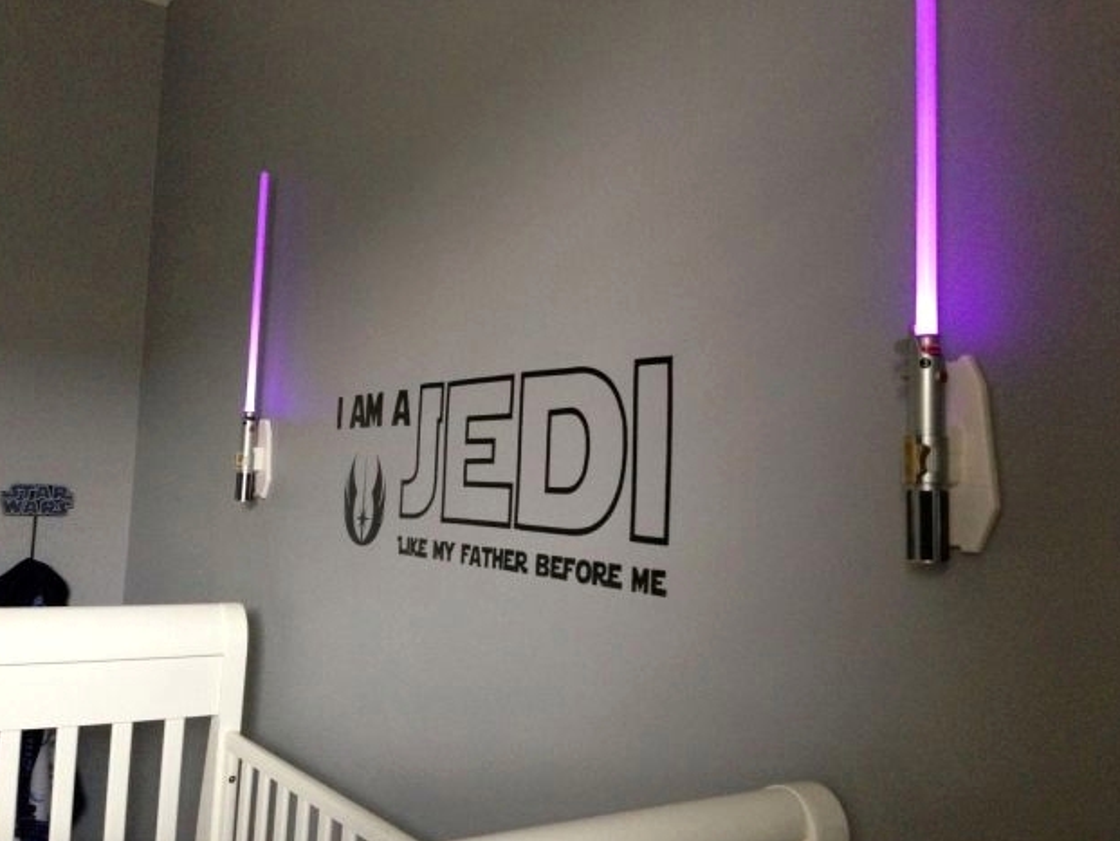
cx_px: 554
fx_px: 1100
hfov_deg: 53.9
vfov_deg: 41.8
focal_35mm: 34
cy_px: 426
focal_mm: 4.13
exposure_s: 1/20
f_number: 2.4
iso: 320
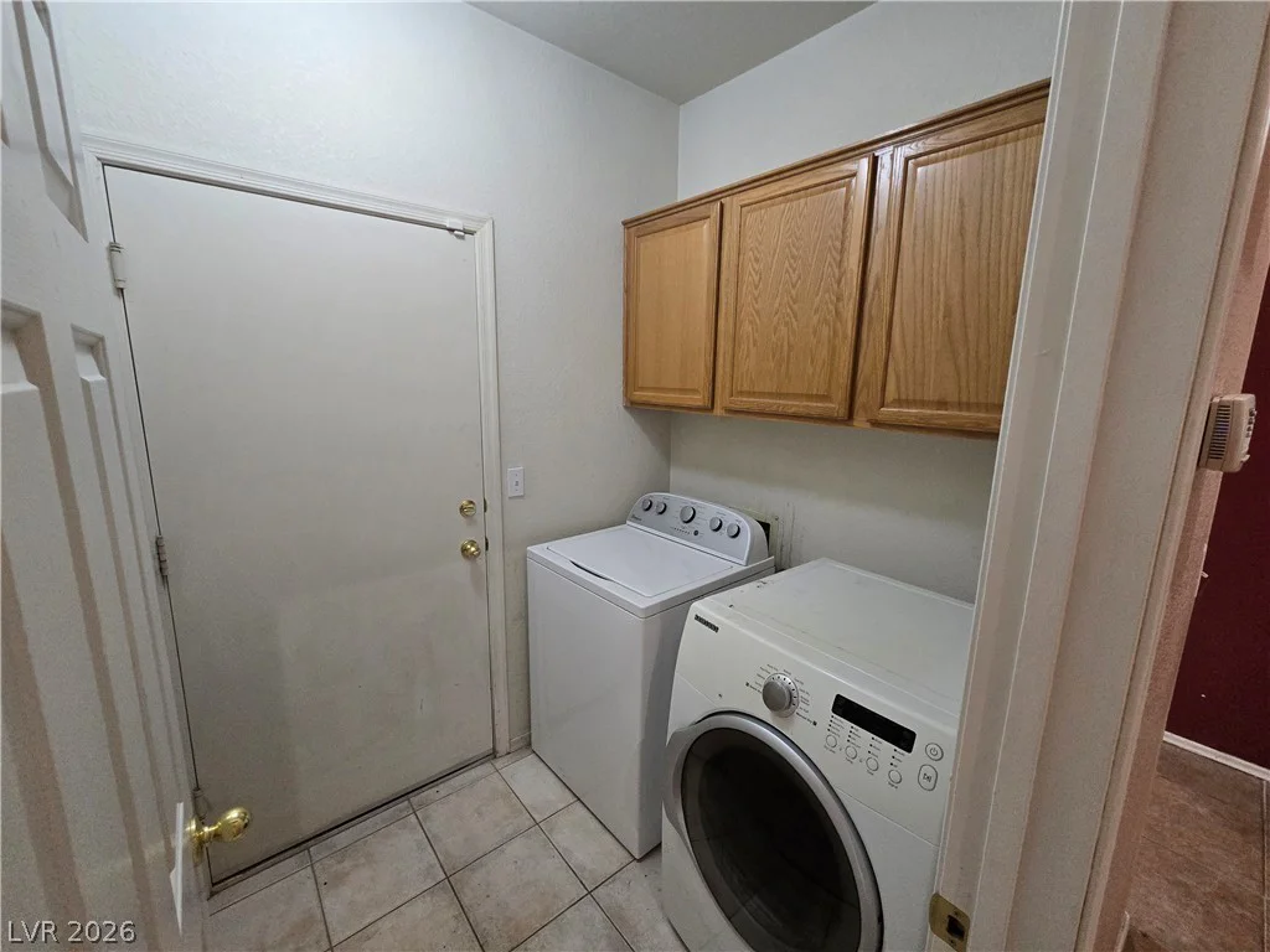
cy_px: 476
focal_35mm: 13
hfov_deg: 106.2
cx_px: 635
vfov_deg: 89.9
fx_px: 477
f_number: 2.2
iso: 640
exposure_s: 1/100
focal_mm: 2.2
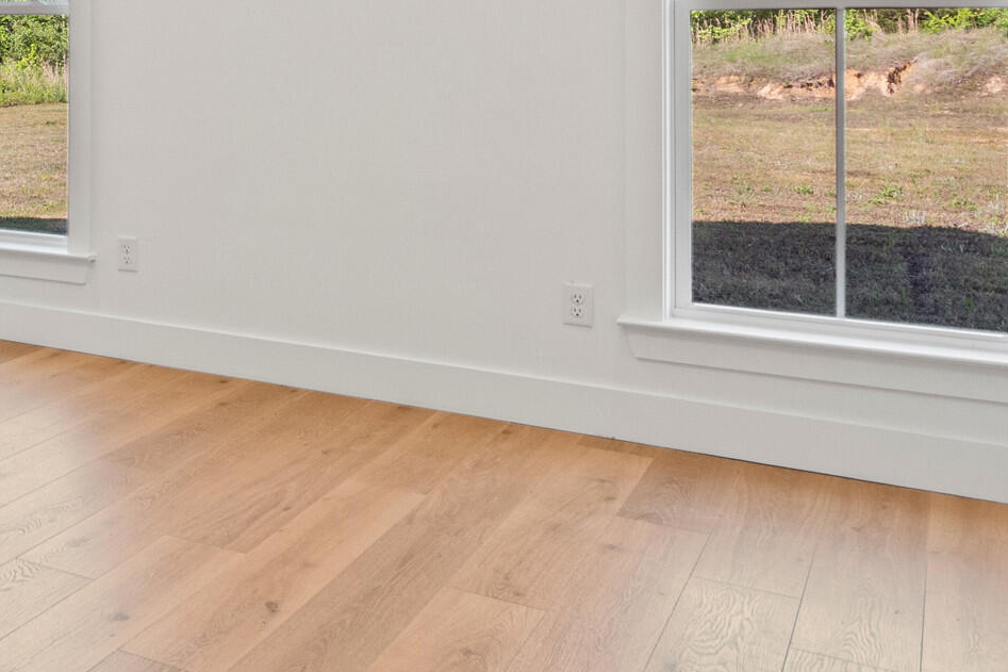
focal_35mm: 49
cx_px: -178
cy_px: 6
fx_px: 1372
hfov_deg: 33.5
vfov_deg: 26.1
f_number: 9
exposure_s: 1/25
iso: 800
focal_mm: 16
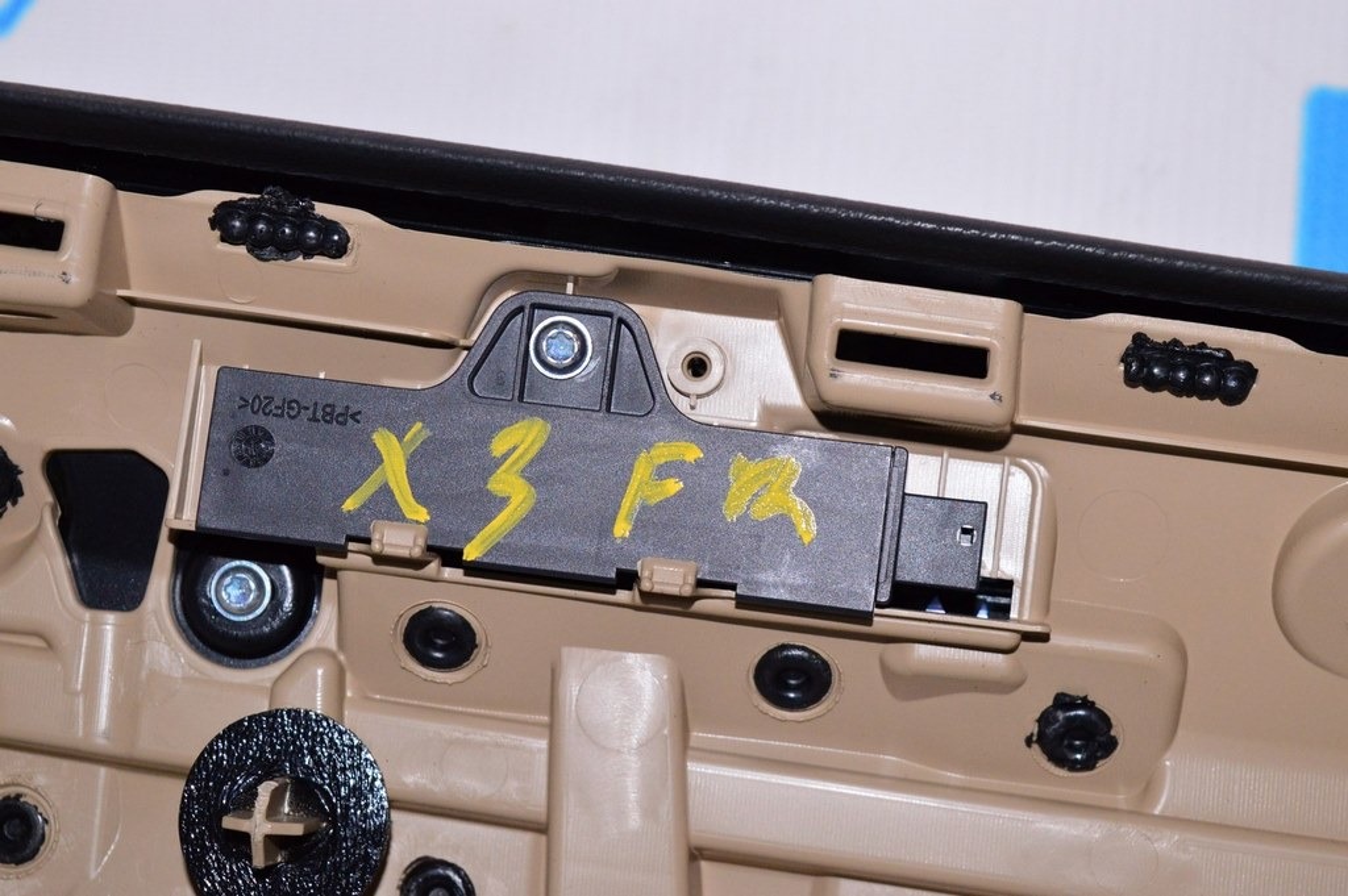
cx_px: 674
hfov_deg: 27.0
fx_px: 2806
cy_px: 448
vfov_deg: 18.2
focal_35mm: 75
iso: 1600
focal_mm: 50
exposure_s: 1/200
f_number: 8
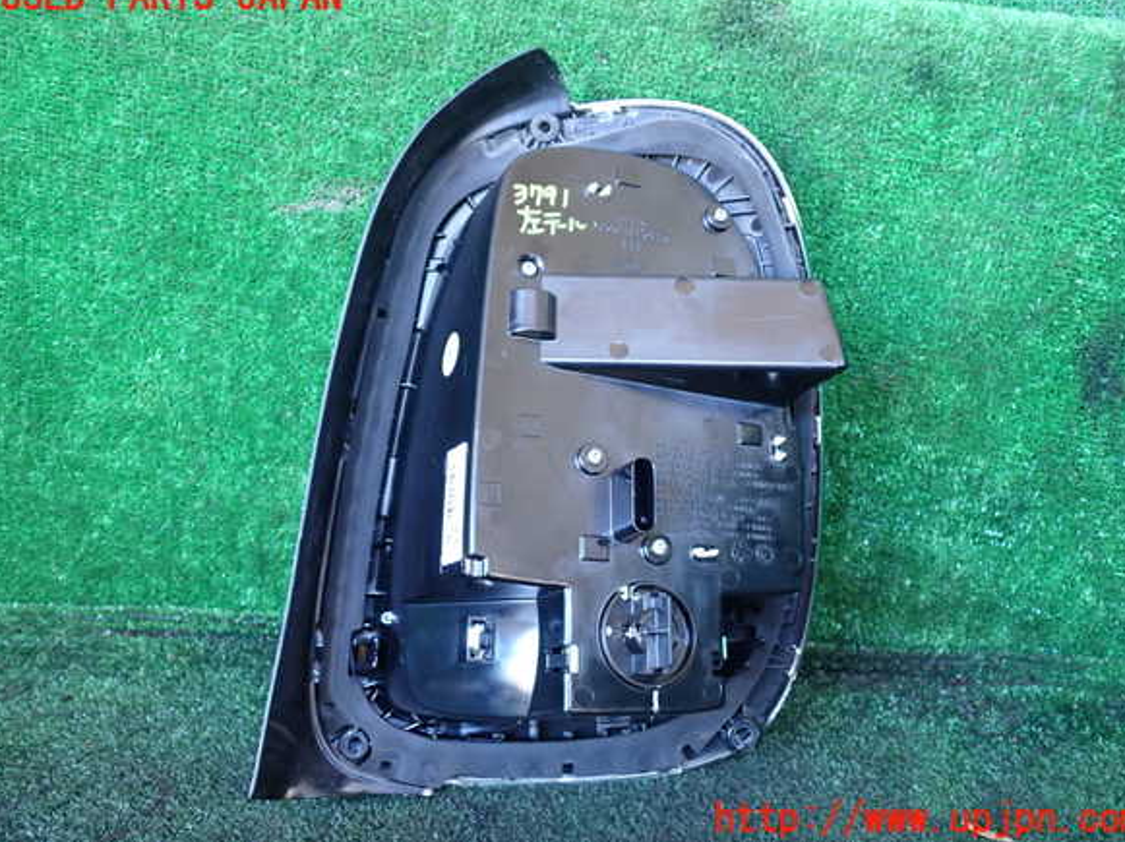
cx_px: 571
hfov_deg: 58.4
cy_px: 408
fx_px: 1007
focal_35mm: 31
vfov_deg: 45.4
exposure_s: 1/30
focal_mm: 5.4
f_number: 2.3
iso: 400
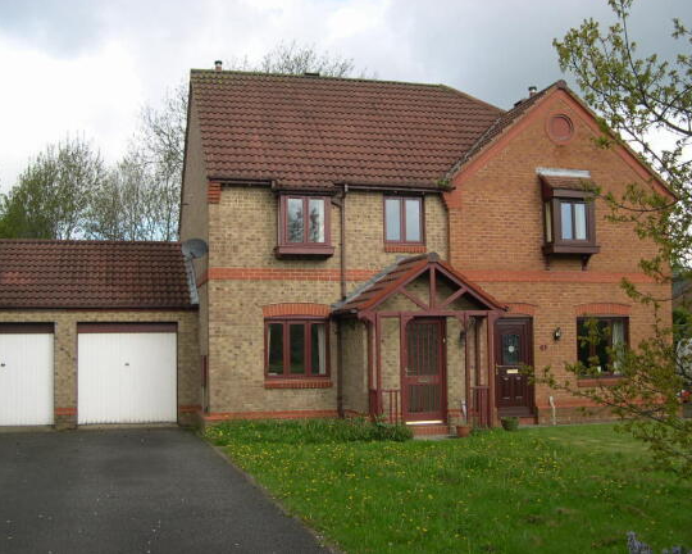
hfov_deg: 45.8
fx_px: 819
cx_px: 329
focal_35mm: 40
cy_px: 276
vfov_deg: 37.3
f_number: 2.8
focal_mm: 8
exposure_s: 1/526
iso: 100
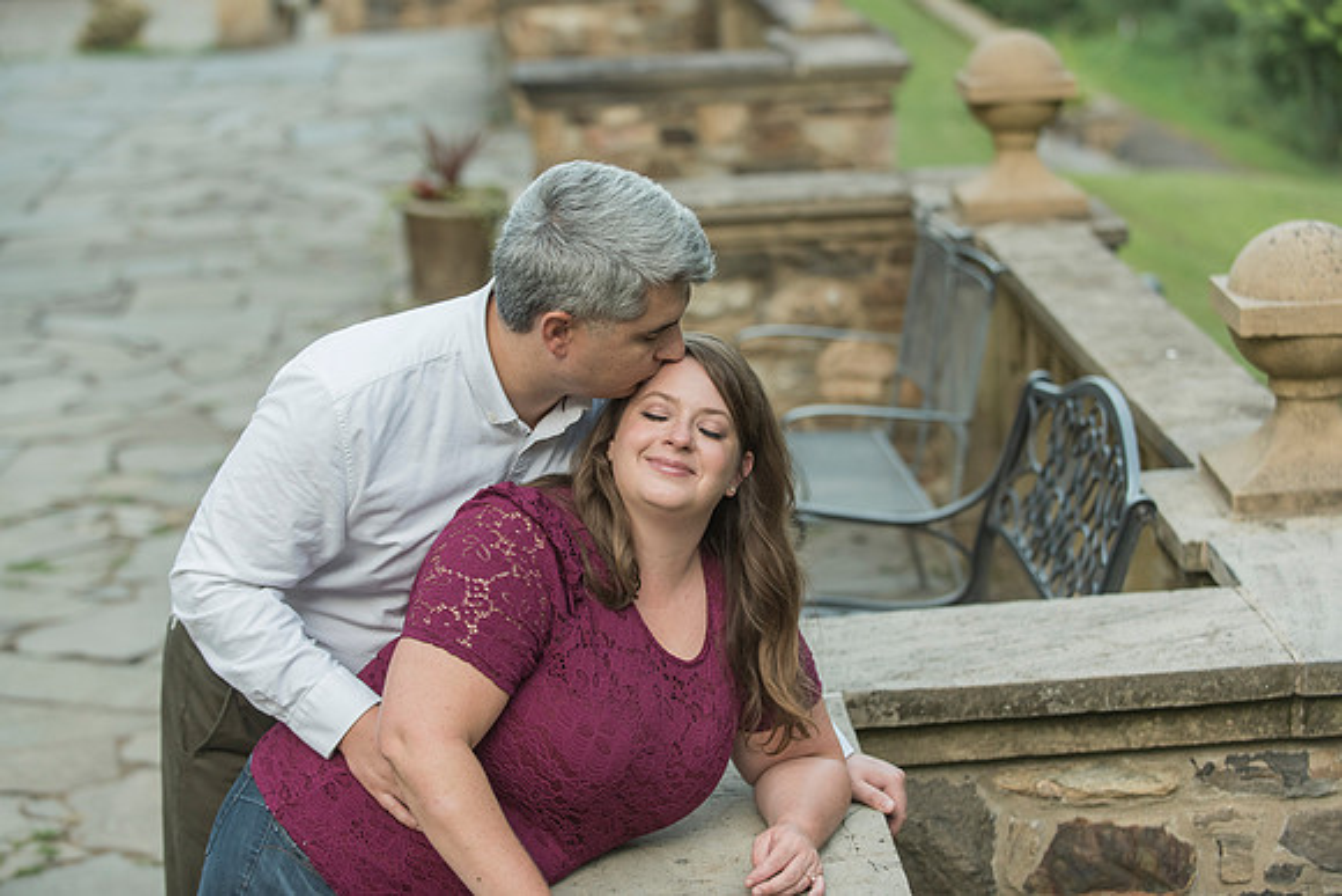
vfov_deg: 15.7
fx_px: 3241
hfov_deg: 23.4
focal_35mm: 87
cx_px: 658
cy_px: 421
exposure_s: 1/640
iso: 800
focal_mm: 82
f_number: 3.2
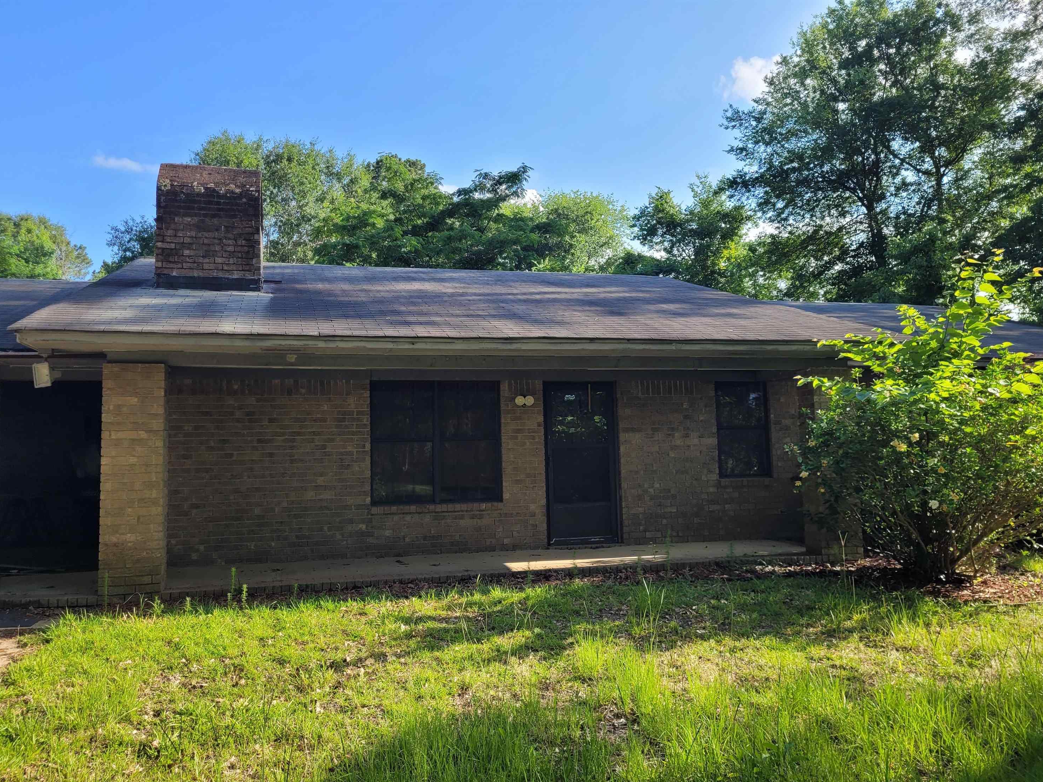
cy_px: 406
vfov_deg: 51.3
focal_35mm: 27
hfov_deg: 65.3
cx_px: 517
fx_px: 814
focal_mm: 5.4
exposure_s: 1/801
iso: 40
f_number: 1.8
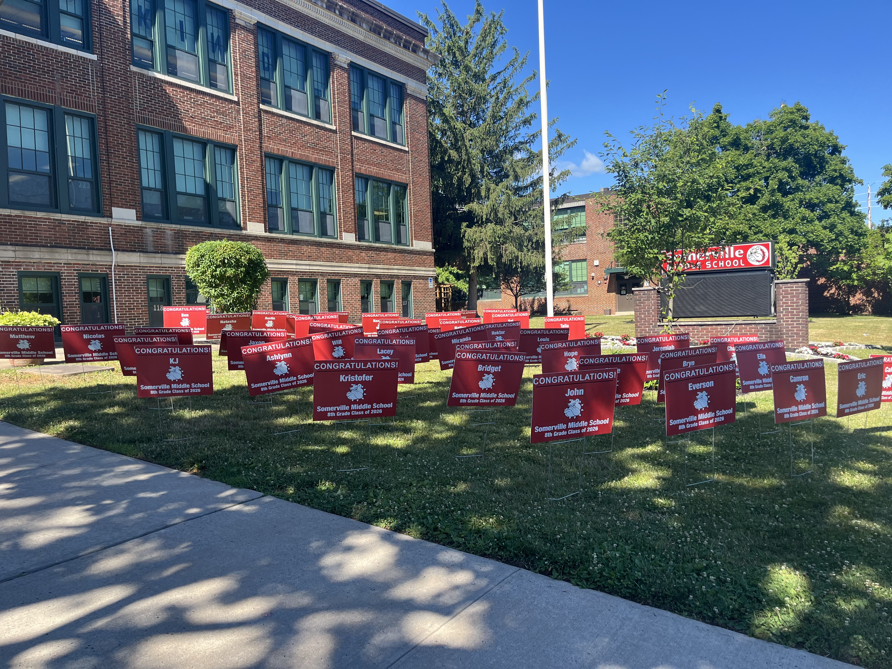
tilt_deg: -2.6
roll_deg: +3.6
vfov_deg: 53.1
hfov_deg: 67.3
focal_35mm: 26
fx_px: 670
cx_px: 446
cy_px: 334
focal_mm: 5.1
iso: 50
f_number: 1.6
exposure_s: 1/1075
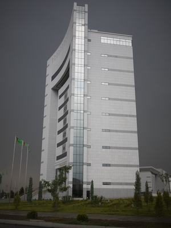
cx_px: 86
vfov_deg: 46.8
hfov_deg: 36.0
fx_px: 263
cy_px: 114
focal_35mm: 40
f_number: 1.7
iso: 100
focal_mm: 20
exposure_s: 1/400
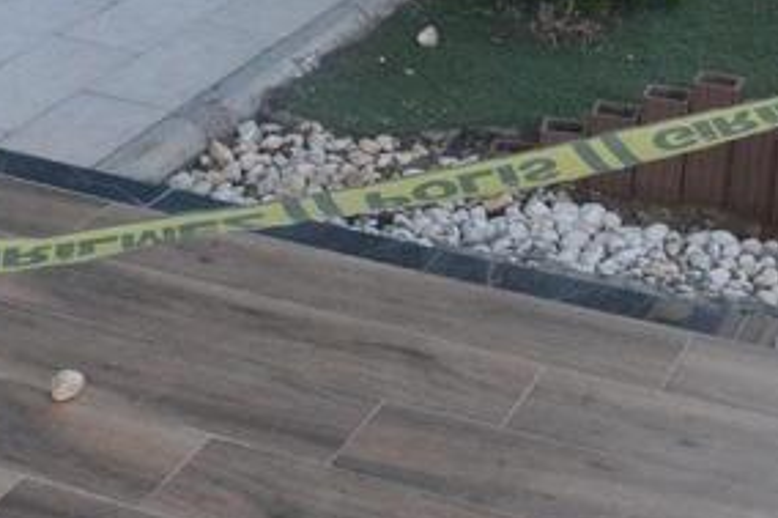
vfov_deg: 17.1
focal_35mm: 76
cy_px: -118
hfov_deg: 26.2
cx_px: 625
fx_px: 1641
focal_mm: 28
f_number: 13
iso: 5000
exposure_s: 1/640
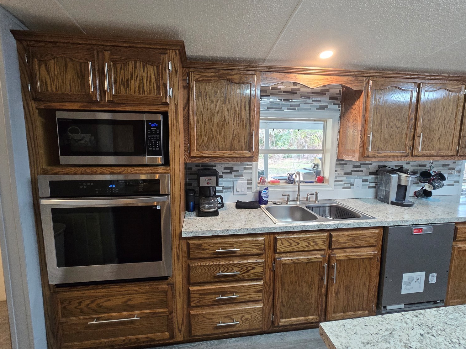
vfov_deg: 85.7
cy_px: 172
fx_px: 188
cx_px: 228
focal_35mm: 14
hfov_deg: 102.1
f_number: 2.2
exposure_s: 1/60
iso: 400
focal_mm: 2.2
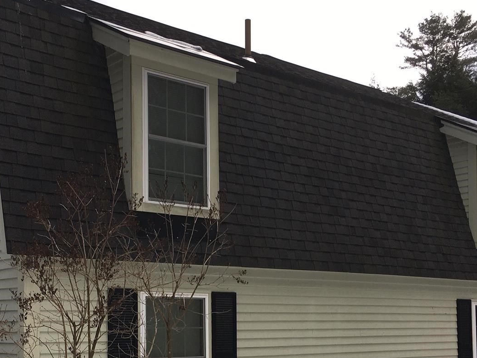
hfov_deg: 34.2
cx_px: 188
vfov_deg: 25.7
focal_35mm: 56
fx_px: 772
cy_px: 285
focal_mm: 4.15
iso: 25
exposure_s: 1/384
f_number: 2.2
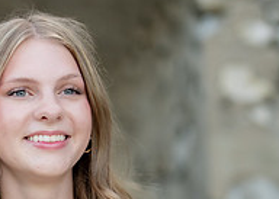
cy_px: 212
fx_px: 1497
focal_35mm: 189
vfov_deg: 7.6
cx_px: 33
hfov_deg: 10.6
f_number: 1.2
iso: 160
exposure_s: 1/1000
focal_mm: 50
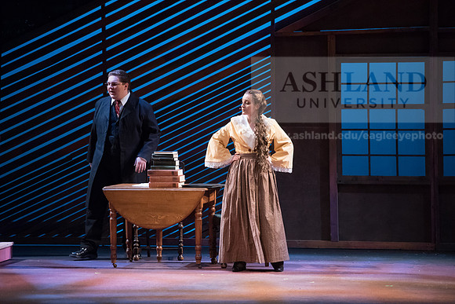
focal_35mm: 200
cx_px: 228
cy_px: 152
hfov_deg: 10.3
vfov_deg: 6.9
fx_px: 2528
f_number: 2.8
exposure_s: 1/320
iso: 5000
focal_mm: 200
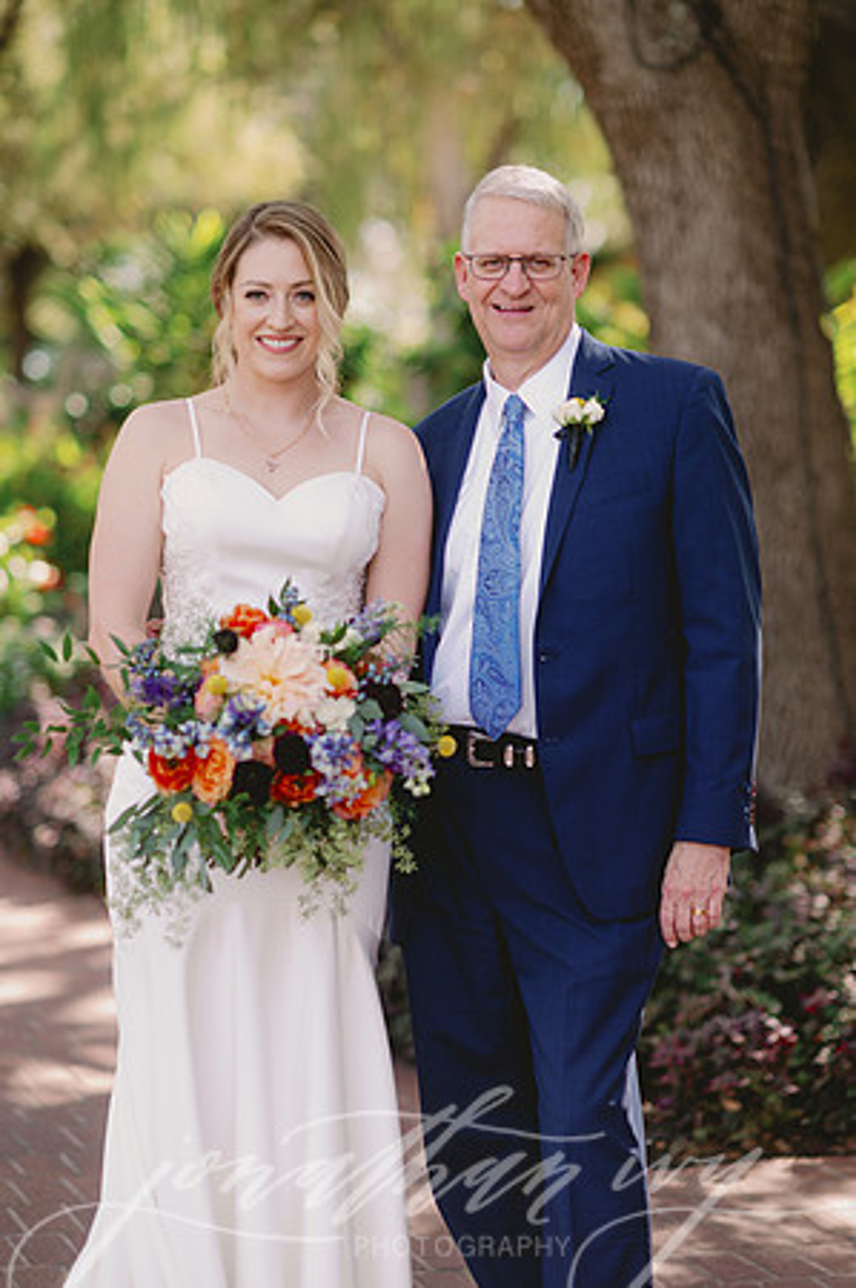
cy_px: 644
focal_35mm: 85
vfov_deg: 23.9
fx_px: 3038
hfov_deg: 16.0
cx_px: 428
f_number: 2
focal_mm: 85
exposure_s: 1/320
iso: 50
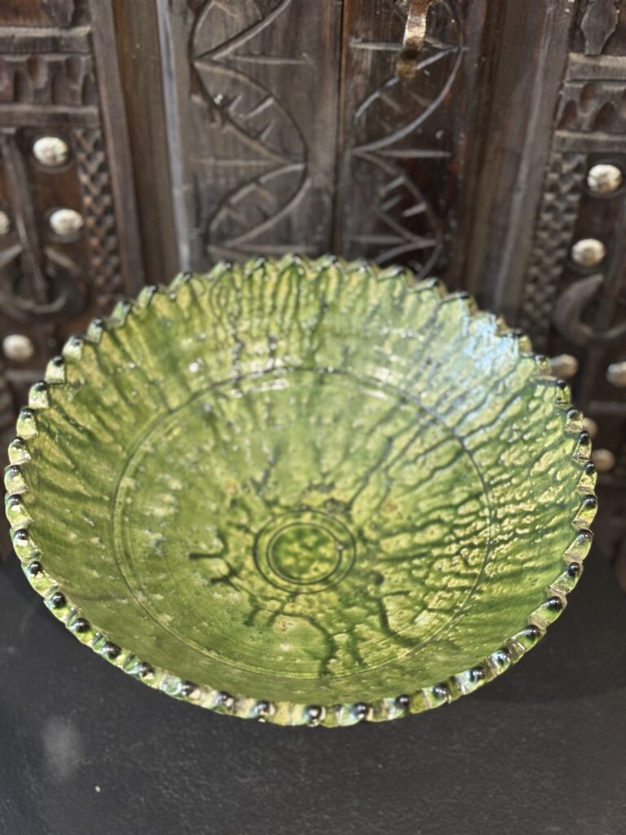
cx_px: 313
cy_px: 418
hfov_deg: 28.0
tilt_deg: -49.9
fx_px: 1254
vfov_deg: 36.8
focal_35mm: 52
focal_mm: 5.96
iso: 160
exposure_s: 1/33
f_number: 1.6
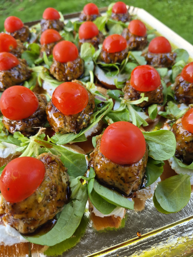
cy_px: 128
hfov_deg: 58.9
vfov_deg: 73.9
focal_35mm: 23
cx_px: 96
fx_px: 171
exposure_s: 1/180
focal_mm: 5.4
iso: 100
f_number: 1.8
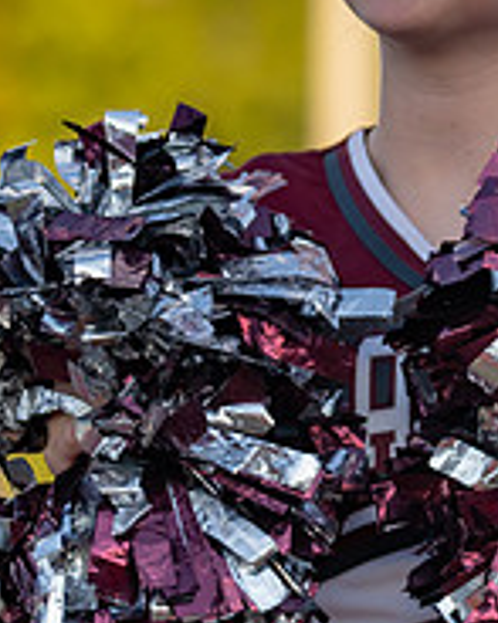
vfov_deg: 6.1
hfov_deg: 4.9
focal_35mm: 315
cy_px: 164
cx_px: 401
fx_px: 5808
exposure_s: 1/1250
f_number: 2.8
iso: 200
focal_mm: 90
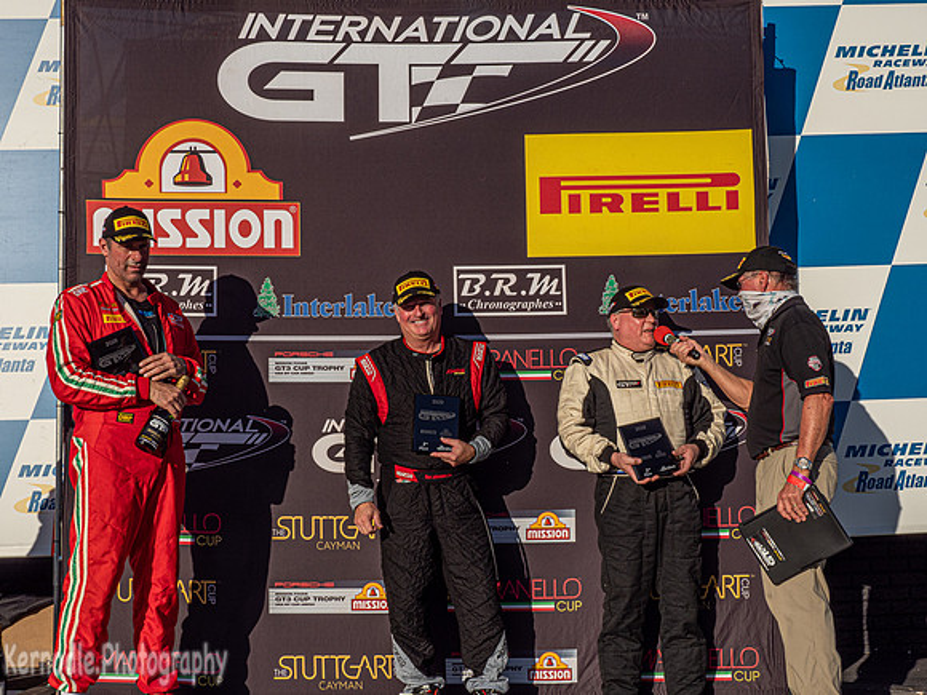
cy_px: 348
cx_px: 464
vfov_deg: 29.1
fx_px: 1339
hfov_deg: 38.2
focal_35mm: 50
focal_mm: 25
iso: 200
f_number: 16
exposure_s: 1/160
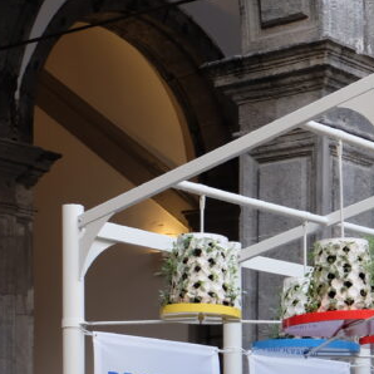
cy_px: 497
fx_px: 1357
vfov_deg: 14.9
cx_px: 396
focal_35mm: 111
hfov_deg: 15.3
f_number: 4.5
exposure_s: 1/75
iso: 400
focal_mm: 25.6
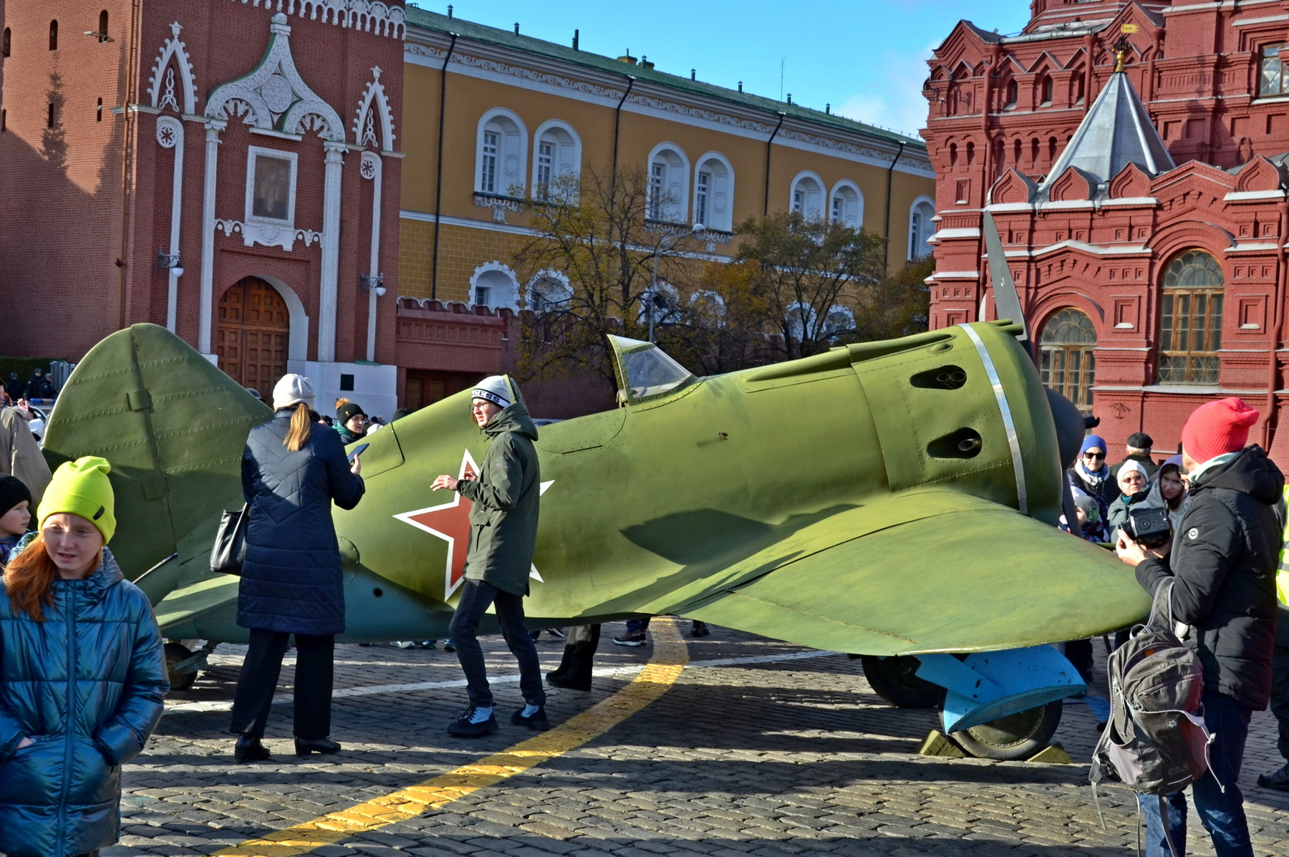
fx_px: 1395
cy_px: 428
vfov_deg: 34.2
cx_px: 644
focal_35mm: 39
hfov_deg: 49.6
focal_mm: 26
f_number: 8
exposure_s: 1/250
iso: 200
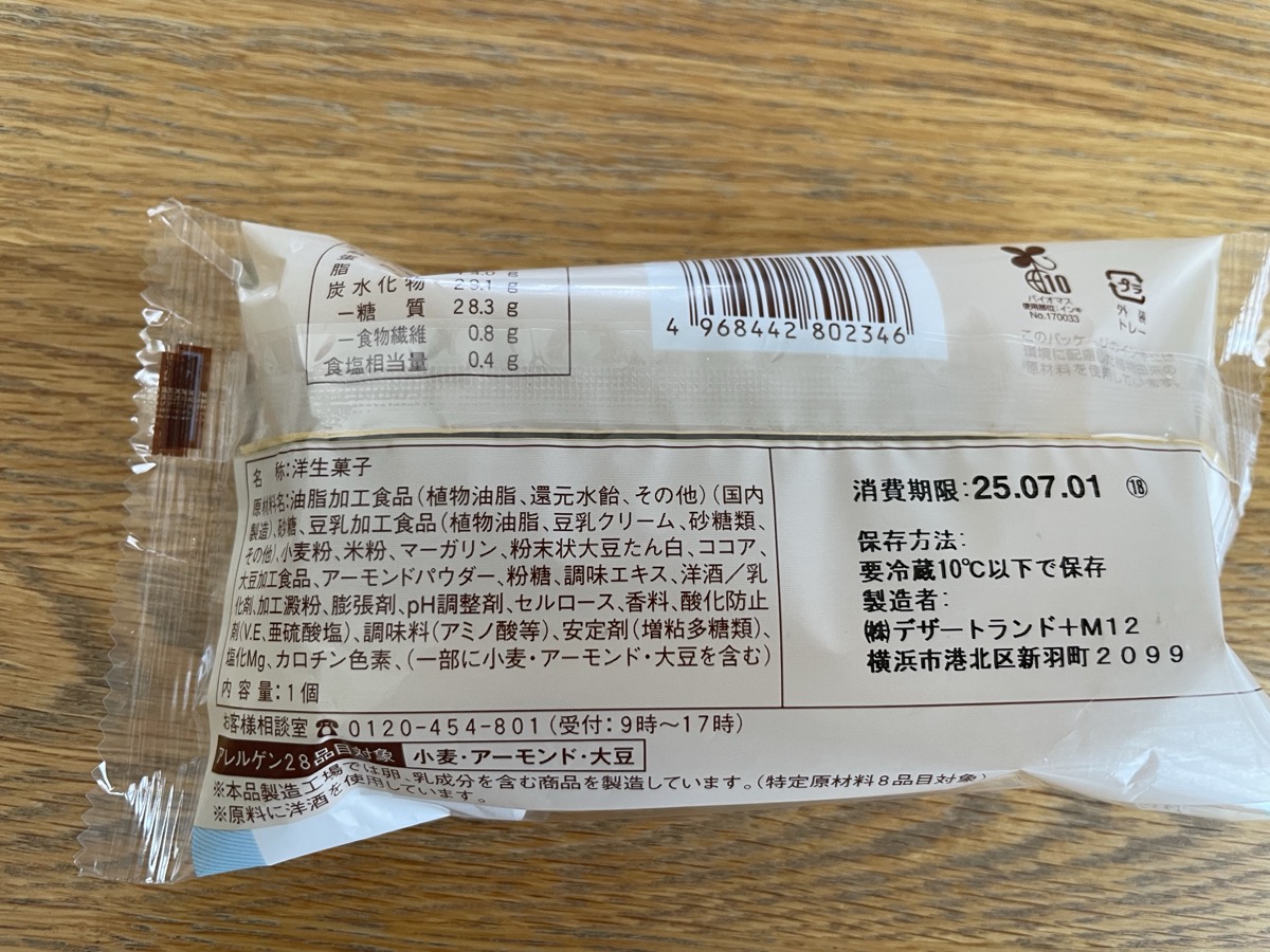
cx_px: 635
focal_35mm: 26
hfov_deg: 67.3
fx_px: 954
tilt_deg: -76.5
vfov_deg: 53.1
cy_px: 476
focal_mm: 4.2
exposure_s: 1/60
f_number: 1.6
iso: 125
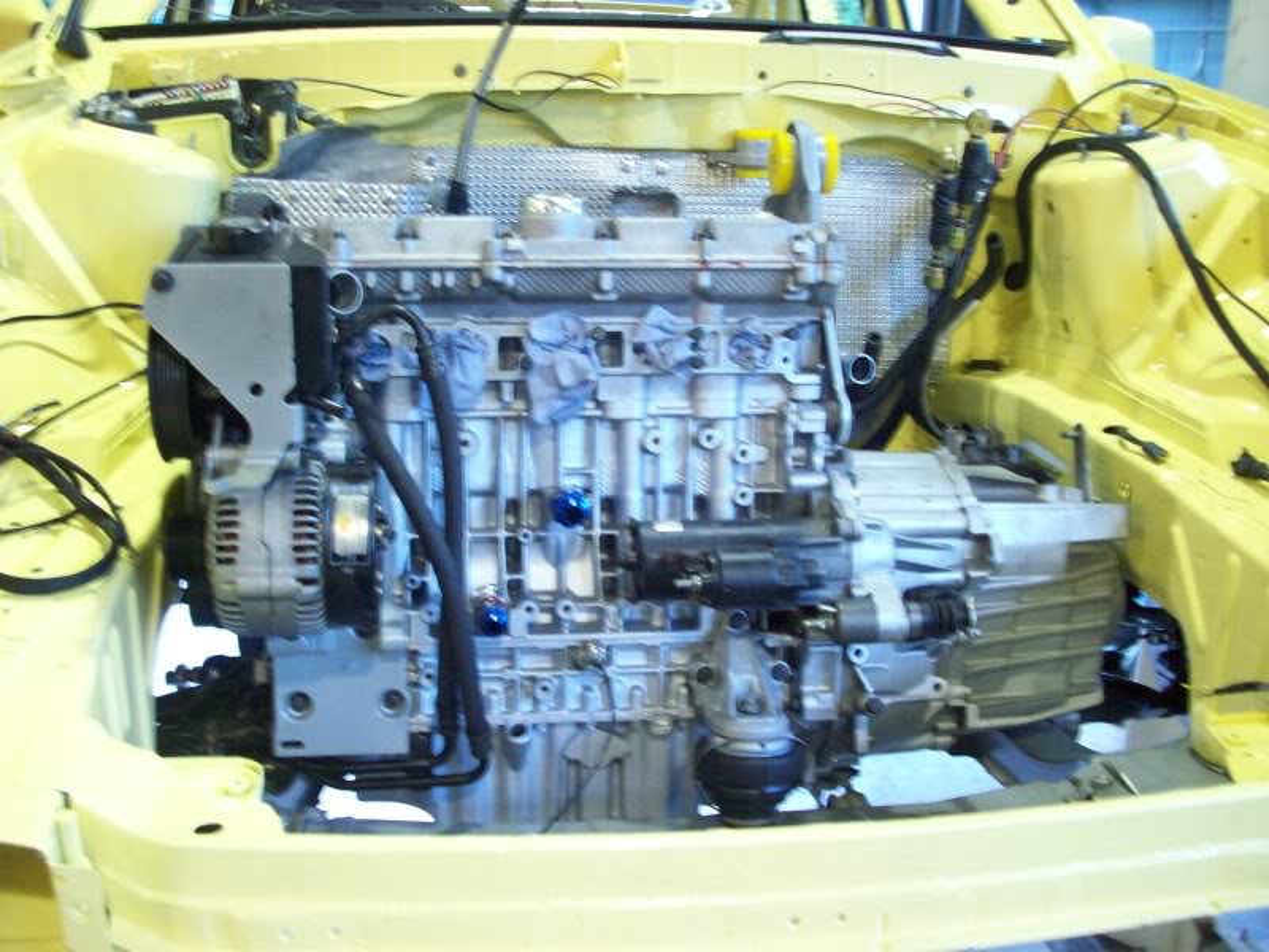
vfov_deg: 38.7
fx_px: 1356
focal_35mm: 37
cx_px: 634
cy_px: 476
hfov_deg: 50.1
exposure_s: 1/9.63
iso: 160
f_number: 2.8
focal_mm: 6.2
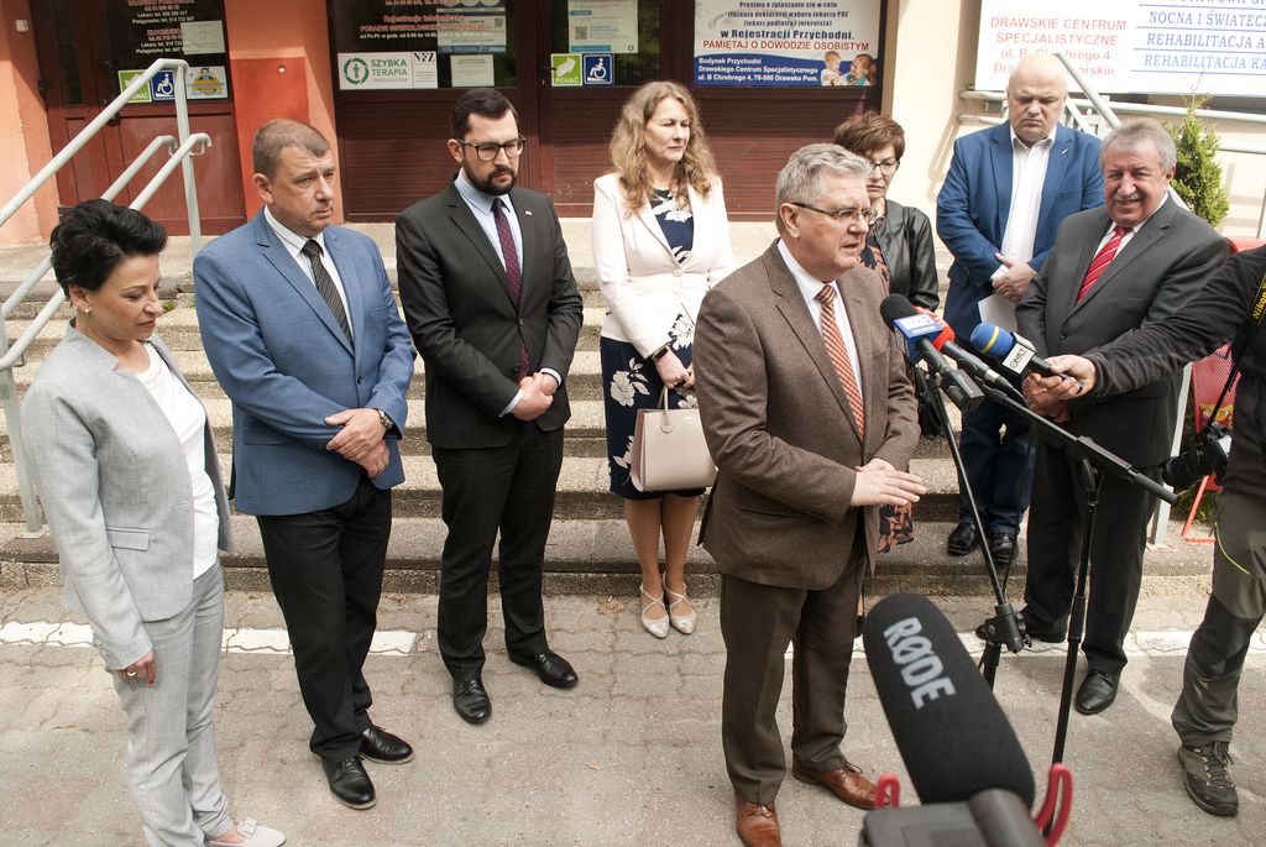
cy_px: 424
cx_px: 633
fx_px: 950
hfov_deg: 67.3
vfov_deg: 48.0
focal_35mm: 27
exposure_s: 1/200
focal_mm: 18
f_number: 9
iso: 320
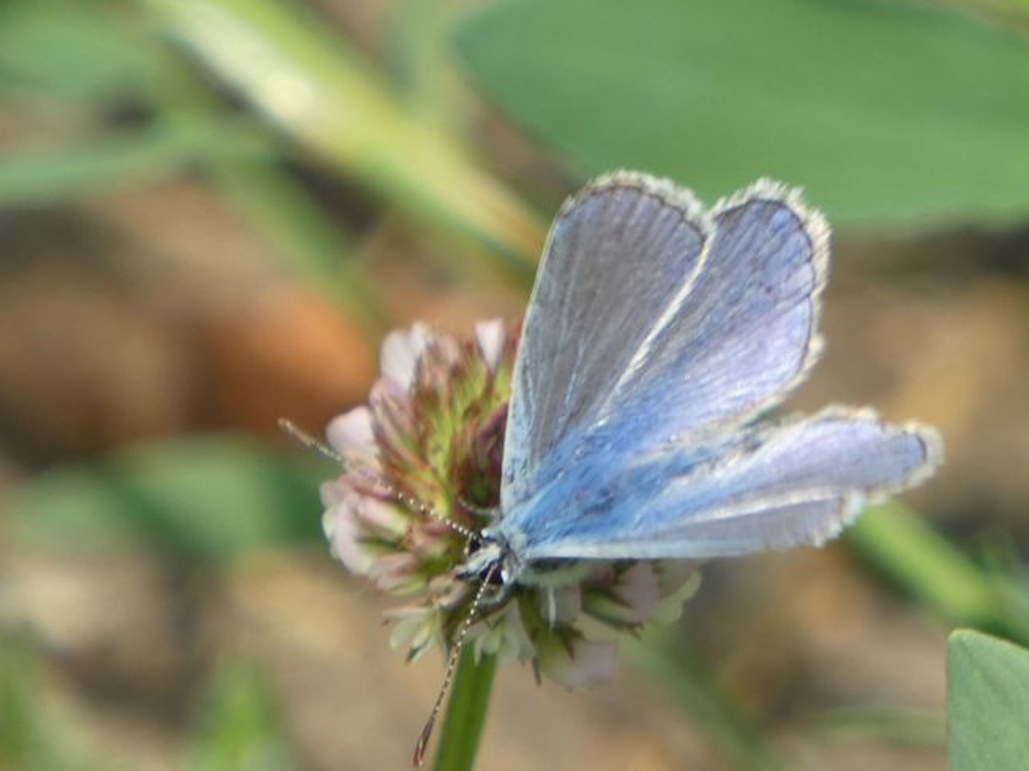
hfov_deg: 1.4
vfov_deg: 1.1
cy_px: 467
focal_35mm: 1387
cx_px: 626
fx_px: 41230
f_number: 5.7
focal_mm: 189.9
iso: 80
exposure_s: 1/125
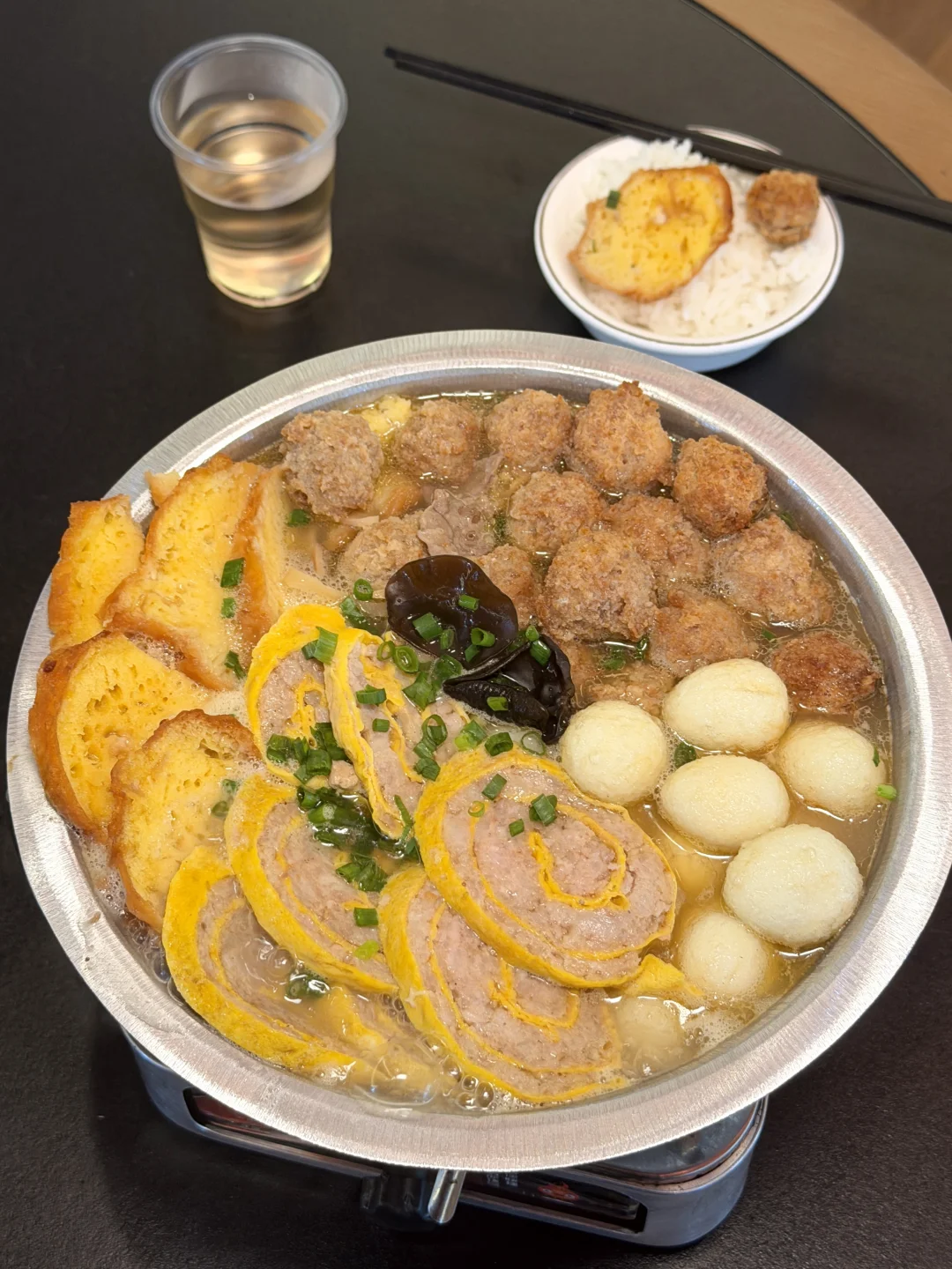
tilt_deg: -57.7
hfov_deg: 30.3
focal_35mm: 48
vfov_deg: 39.7
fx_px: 1760
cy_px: 634
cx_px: 476
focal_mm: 6.76
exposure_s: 1/50
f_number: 1.78
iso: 100
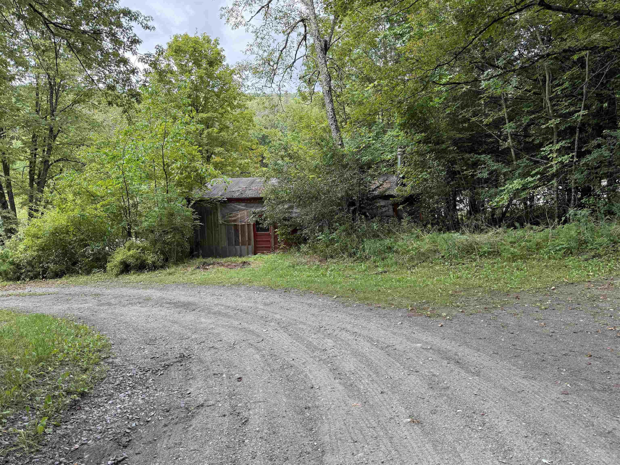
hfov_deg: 71.6
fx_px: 430
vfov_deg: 56.8
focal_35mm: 24
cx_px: 310
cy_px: 232
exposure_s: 1/494
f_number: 1.78
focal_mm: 6.76
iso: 100
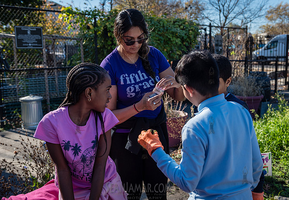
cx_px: 150
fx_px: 317
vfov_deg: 35.1
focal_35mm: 39
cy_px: 100
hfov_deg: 49.0
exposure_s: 1/500
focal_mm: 38
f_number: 4
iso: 100
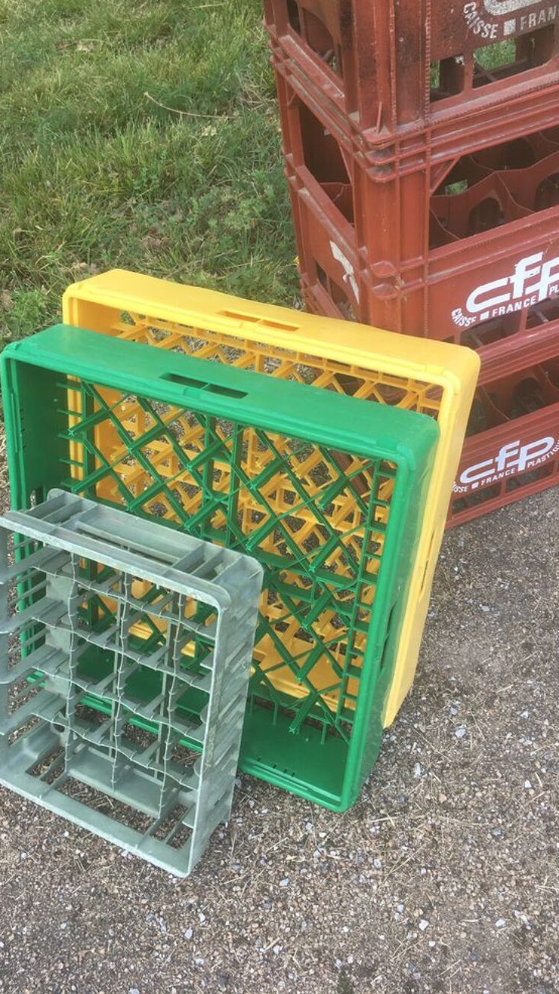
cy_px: 491
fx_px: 843
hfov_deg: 36.7
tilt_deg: -48.6
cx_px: 284
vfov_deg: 61.0
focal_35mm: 32
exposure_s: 1/100
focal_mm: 4.15
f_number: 2.2
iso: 25
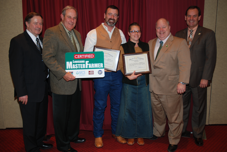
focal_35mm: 33
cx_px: 114
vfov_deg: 40.1
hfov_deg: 57.1
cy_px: 76
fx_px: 209
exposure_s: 1/60
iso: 200
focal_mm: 22
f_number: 4
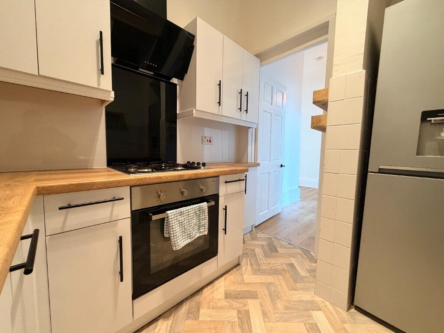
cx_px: 222
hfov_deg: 102.1
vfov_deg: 85.7
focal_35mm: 14
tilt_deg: -4.1
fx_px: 180
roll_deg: -1.0
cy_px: 166
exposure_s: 1/50
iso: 250
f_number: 2.2
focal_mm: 2.22
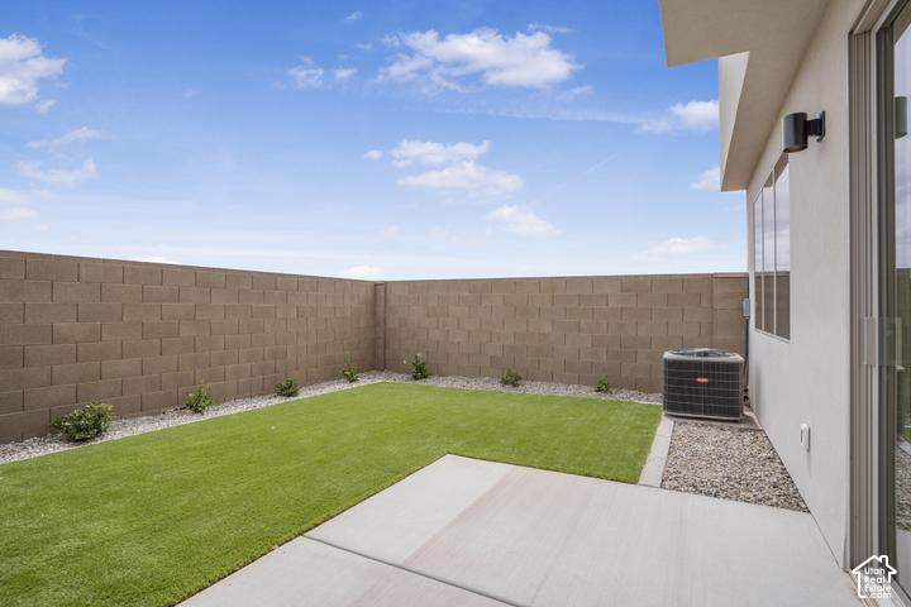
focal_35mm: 17
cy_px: 304
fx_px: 430
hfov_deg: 93.3
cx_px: 456
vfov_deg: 70.4
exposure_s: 1/800
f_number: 9
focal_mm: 17
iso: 250
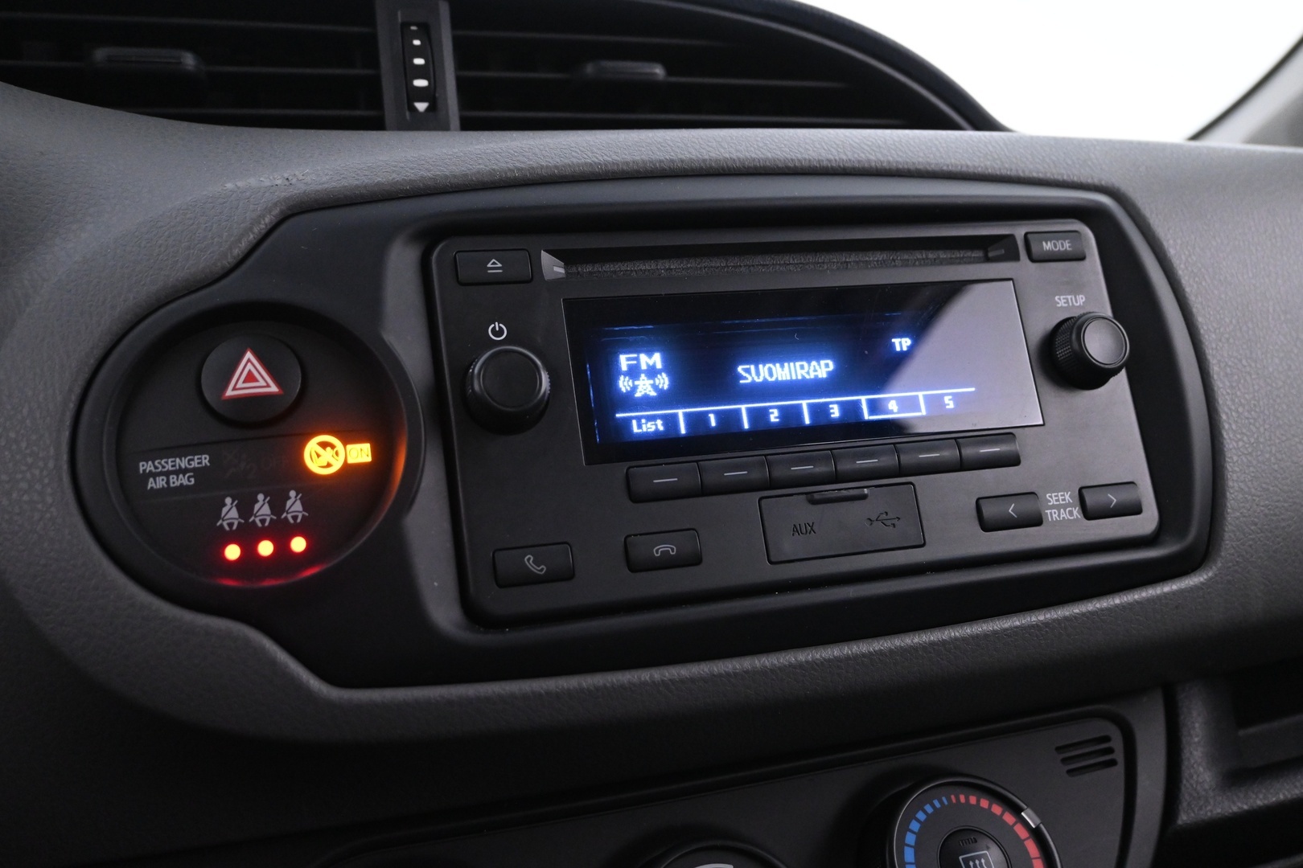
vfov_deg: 40.0
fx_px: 1194
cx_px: 652
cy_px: 434
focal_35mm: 33
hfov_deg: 57.2
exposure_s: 1/30
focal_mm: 22
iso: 3200
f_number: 4
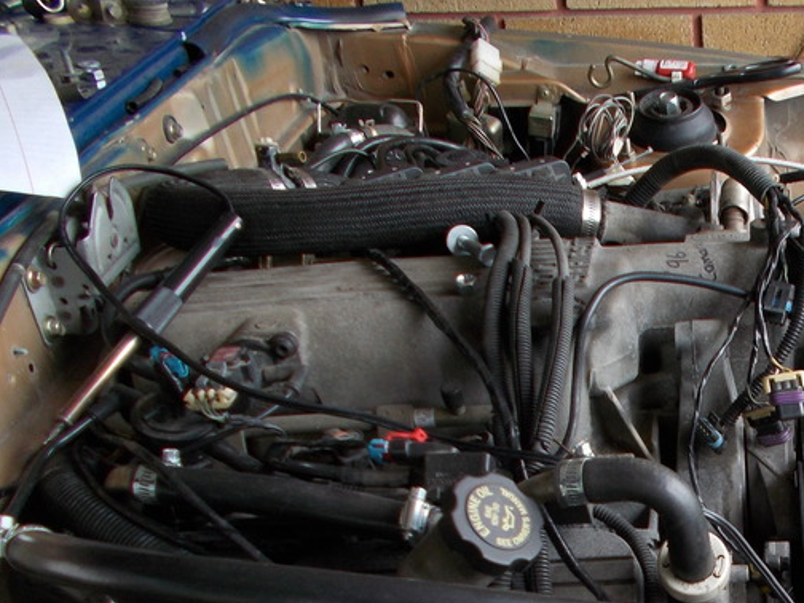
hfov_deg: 29.5
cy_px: 611
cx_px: 810
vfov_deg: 23.0
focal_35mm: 61
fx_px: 1417
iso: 80
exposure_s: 1/80
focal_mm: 5.3
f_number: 3.4
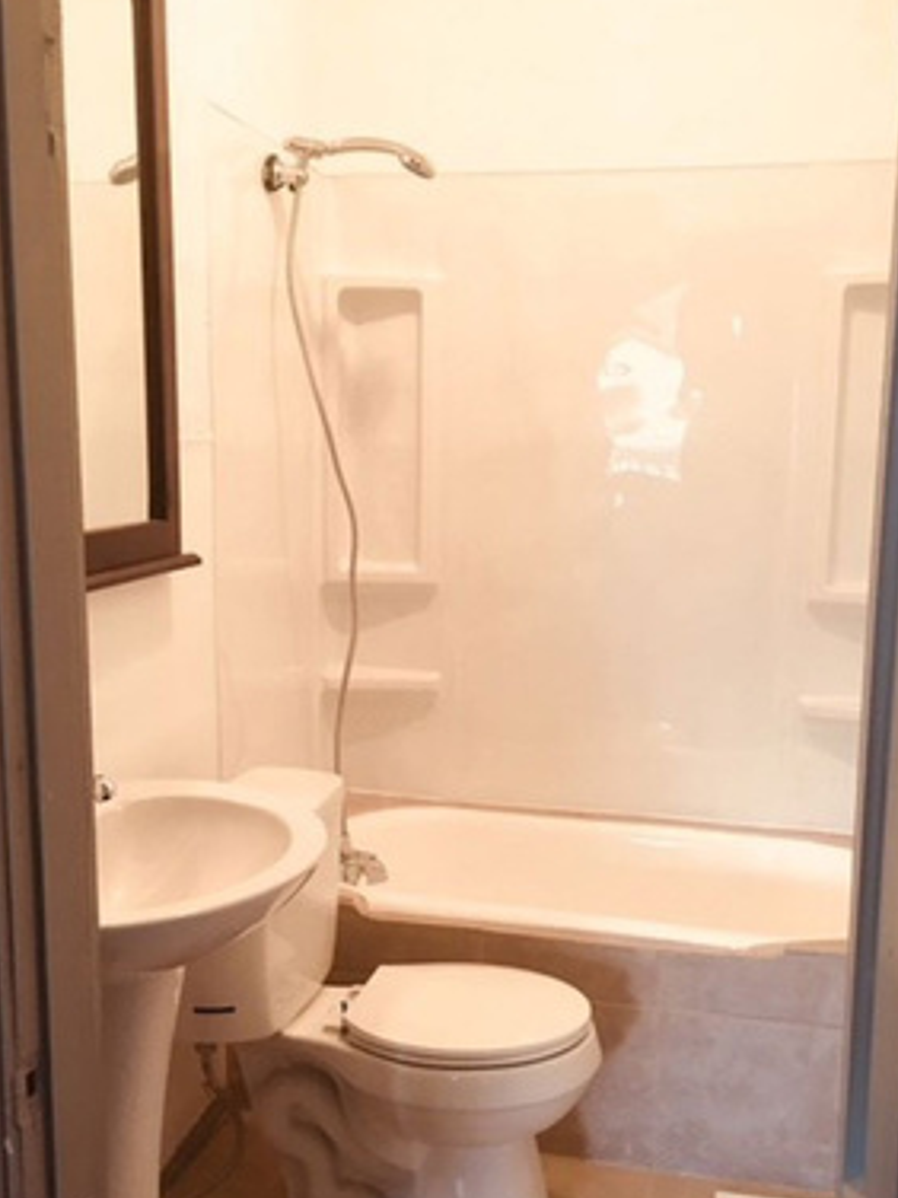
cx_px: 465
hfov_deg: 38.7
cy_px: 656
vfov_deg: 50.1
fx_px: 1280
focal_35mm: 37
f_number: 2.2
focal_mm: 4.15
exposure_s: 1/30
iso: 64
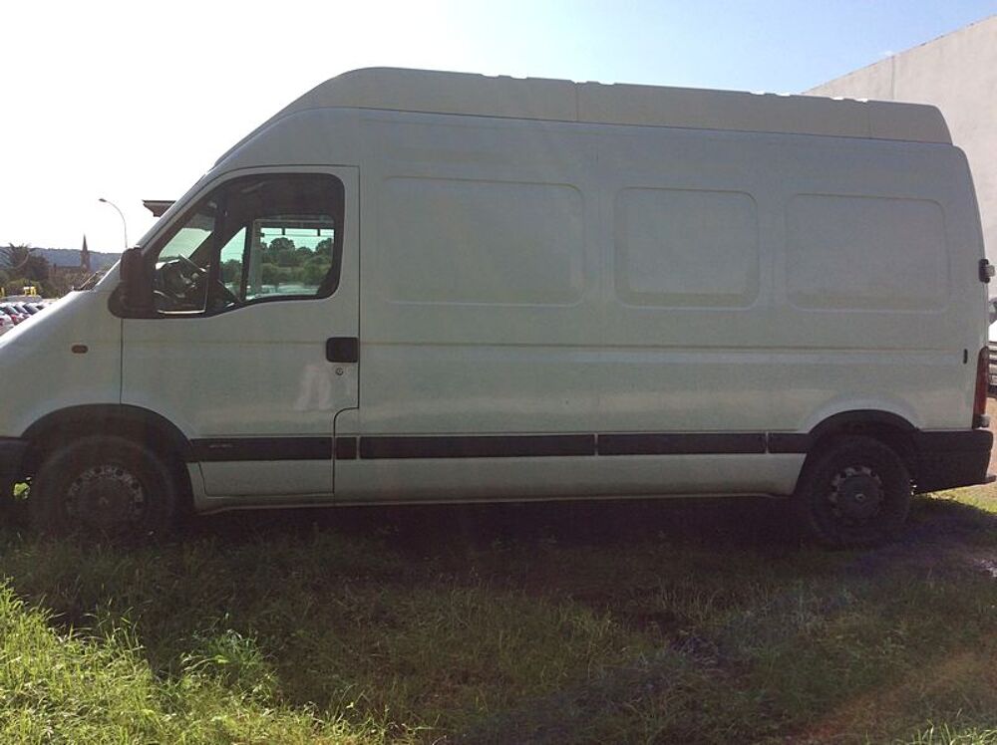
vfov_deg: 44.1
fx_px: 921
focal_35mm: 32
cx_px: 498
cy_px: 372
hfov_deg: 56.9
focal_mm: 3.3
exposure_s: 1/1733
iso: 32
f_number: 2.4
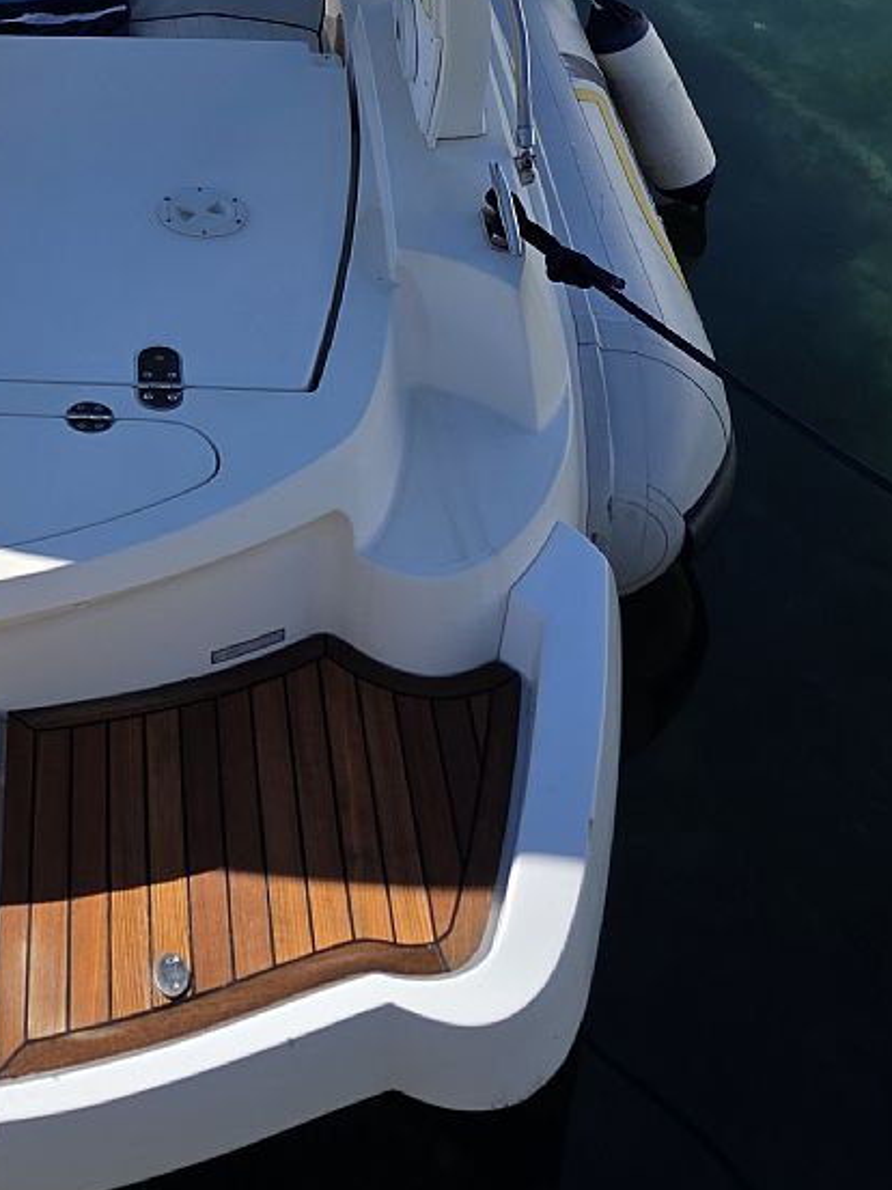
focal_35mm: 60
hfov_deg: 23.1
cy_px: 4
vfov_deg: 30.0
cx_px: -69
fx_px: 2061
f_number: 1.7
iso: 32
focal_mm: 6.3
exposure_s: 1/3891
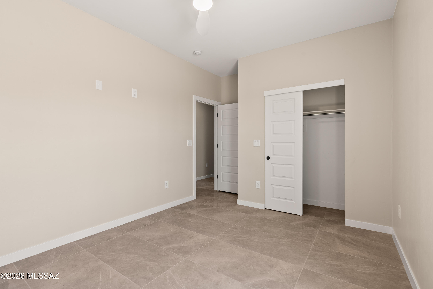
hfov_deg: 96.7
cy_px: 144
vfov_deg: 73.8
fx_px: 193
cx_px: 216
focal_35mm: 16
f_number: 8
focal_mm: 16
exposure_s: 1.3
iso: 200
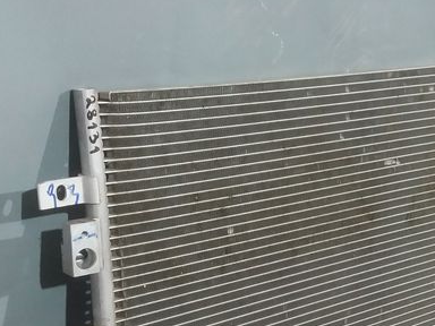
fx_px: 917
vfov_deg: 19.9
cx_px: 304
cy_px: 273
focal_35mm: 73
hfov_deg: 26.5
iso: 160
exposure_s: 1/17
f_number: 1.9
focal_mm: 3.7
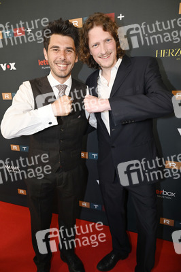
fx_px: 193
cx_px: 90
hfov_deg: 50.3
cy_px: 136
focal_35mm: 26
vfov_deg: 70.5
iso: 1250
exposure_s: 1/160
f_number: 6.3
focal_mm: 25.5
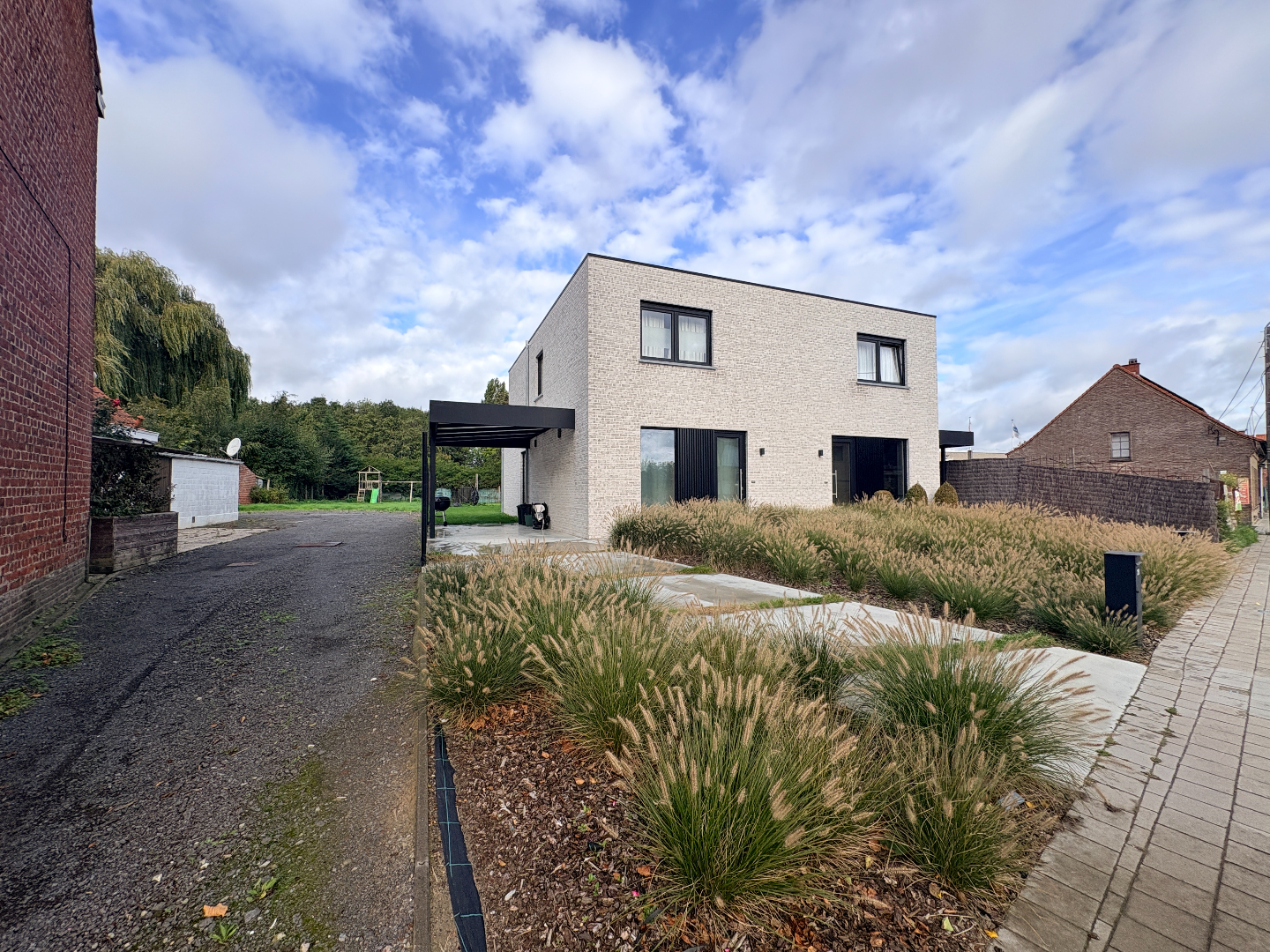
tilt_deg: +3.6
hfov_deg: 102.1
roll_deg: +1.6
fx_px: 514
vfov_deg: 85.7
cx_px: 635
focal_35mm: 14
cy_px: 476
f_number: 2.2
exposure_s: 1/1217
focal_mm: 2.22
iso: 50
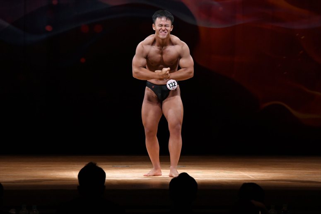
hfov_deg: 9.2
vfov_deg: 6.1
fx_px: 2005
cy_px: 107
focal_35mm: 225
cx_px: 160
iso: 3200
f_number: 5.6
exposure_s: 1/400
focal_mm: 150
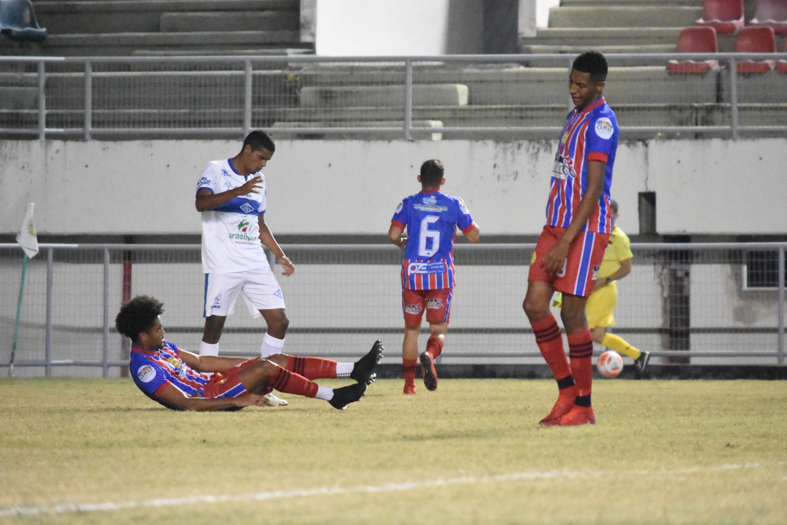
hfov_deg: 5.7
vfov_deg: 3.8
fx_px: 7870
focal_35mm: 360
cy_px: 262
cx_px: 394
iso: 25600
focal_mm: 240
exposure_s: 1/640
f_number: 5.3
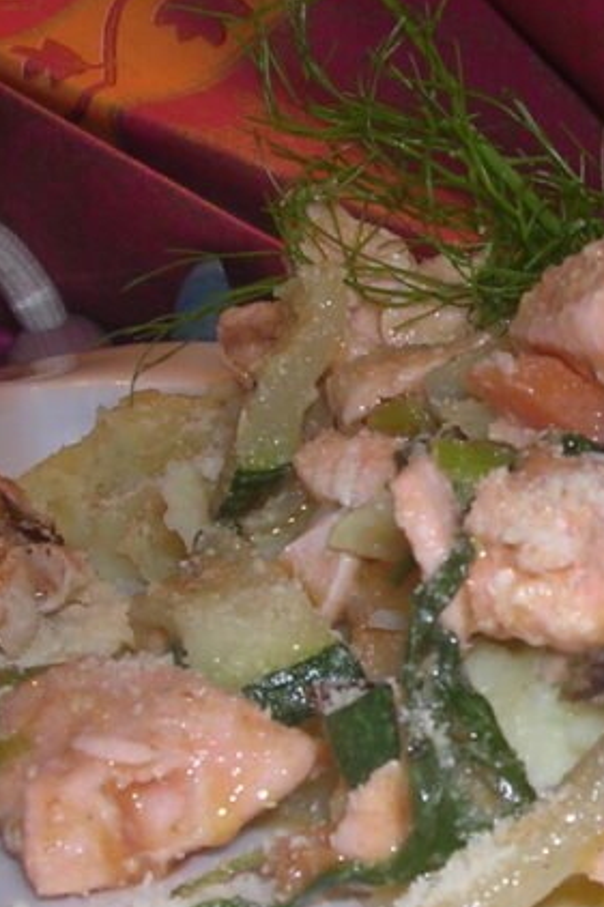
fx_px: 2418
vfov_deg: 21.2
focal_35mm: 96
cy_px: 458
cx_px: 718
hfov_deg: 13.8
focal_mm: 5.8
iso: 100
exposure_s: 1/60.1
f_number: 5.6
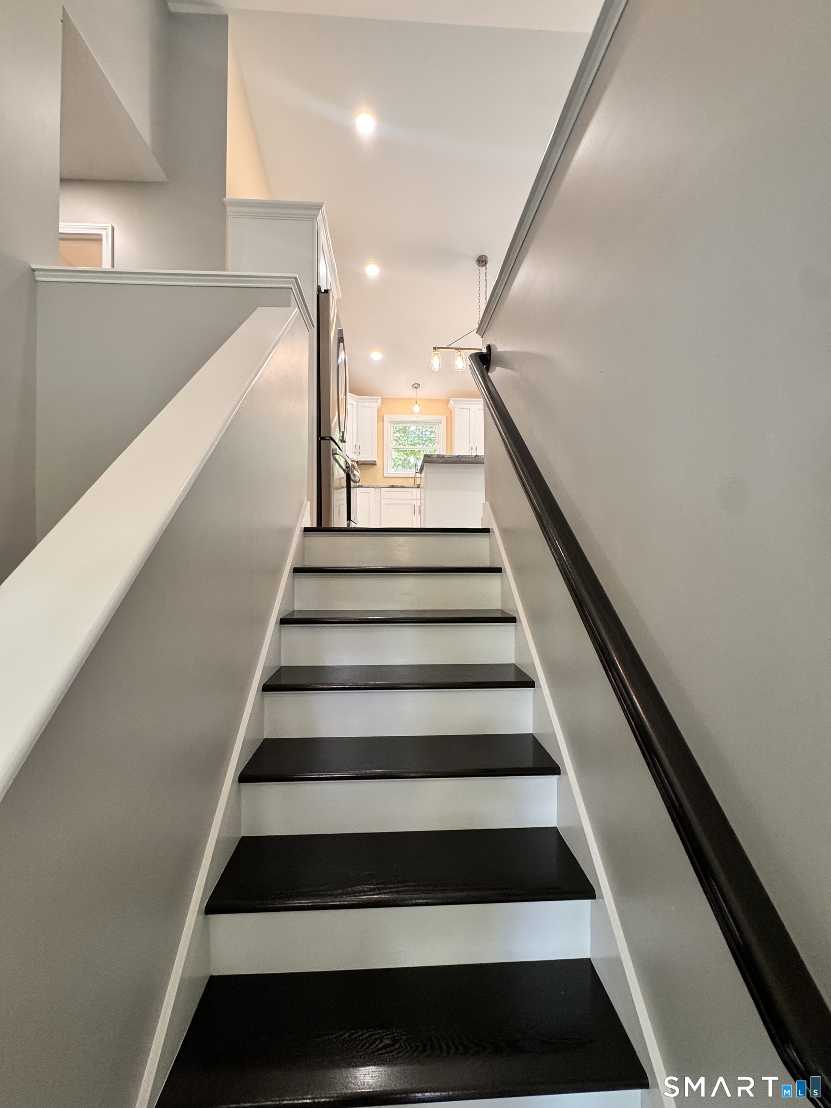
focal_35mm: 14
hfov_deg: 85.7
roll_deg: +0.2
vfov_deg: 102.1
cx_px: 416
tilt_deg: +0.4
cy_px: 554
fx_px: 448
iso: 250
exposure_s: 1/120
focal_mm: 2.22
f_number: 2.2
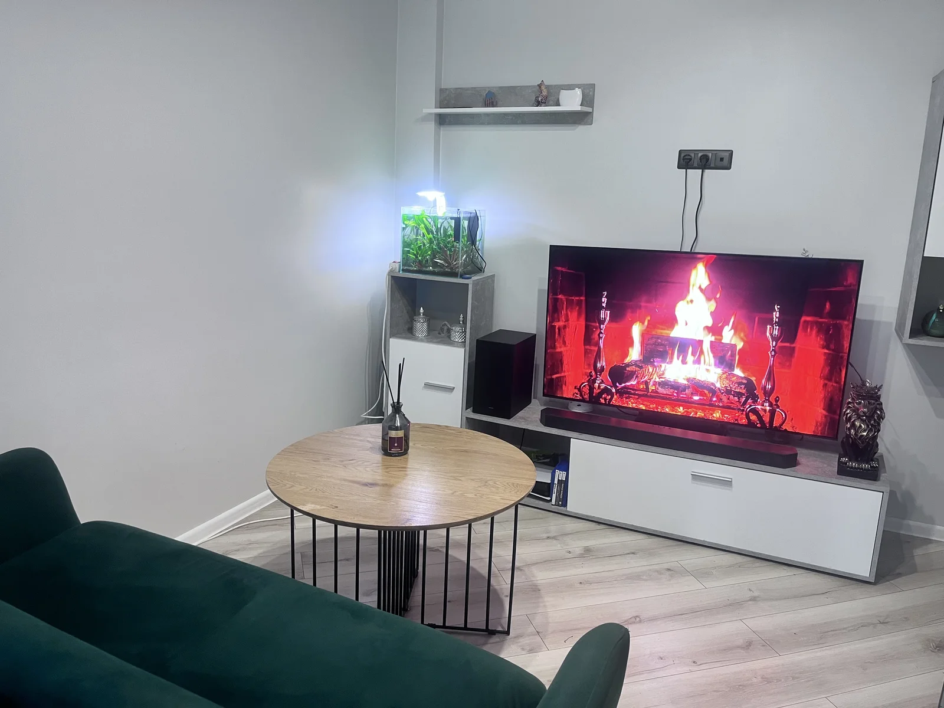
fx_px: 709
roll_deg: -1.8
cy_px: 354
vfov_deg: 53.1
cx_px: 472
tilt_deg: -13.6
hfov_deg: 67.3
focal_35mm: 26
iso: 125
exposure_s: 1/50
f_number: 1.6
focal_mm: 5.1
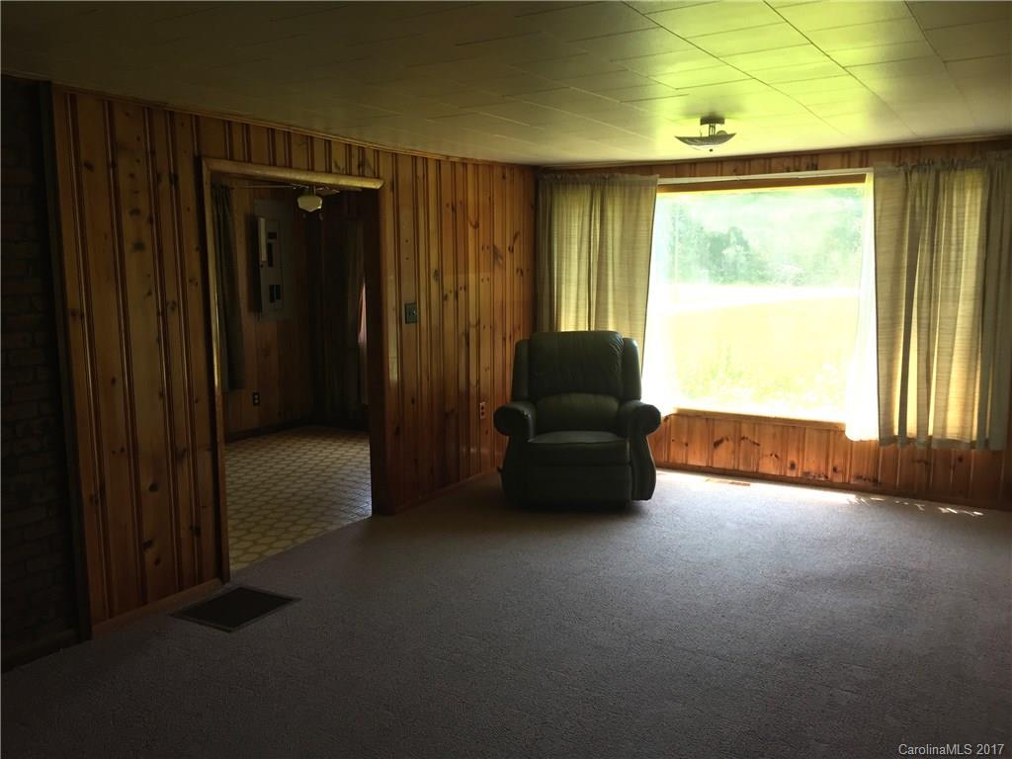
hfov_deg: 61.7
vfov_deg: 48.2
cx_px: 506
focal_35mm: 29
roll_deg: -2.3
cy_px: 380
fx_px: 848
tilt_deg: -6.8
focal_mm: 4.15
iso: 50
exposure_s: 1/120
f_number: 2.2
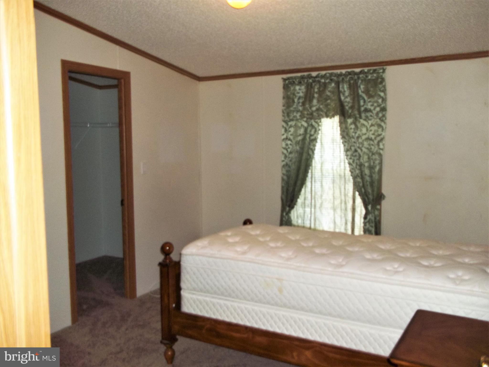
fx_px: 452
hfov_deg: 56.8
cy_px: 184
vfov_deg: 44.2
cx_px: 244
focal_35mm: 32
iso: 160
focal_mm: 5.7
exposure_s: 1/30
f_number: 2.9
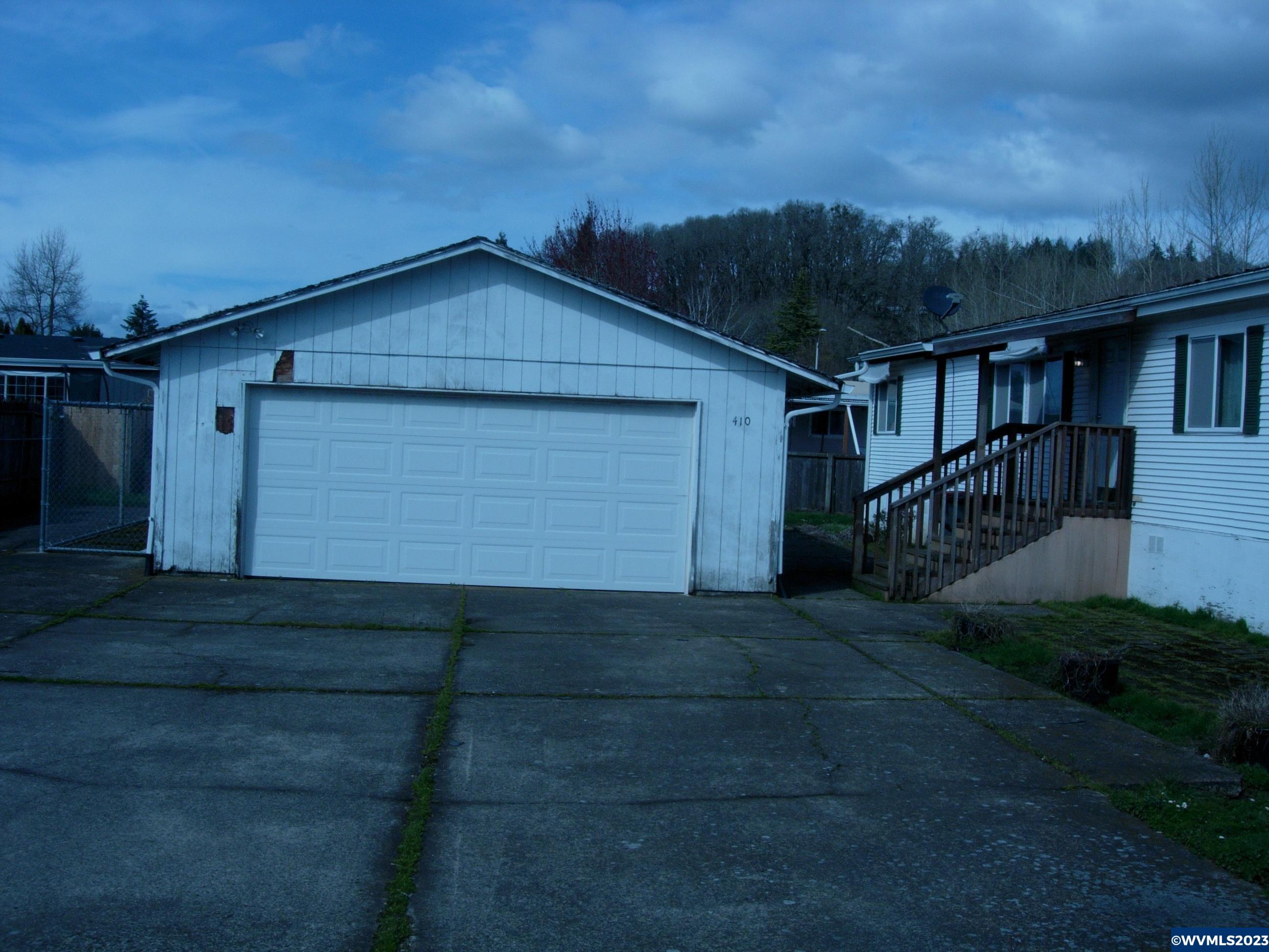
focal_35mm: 38
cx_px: 634
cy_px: 476
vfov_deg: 37.7
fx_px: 1393
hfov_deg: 49.0
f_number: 4.8
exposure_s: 1/1878
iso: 64
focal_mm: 7.8
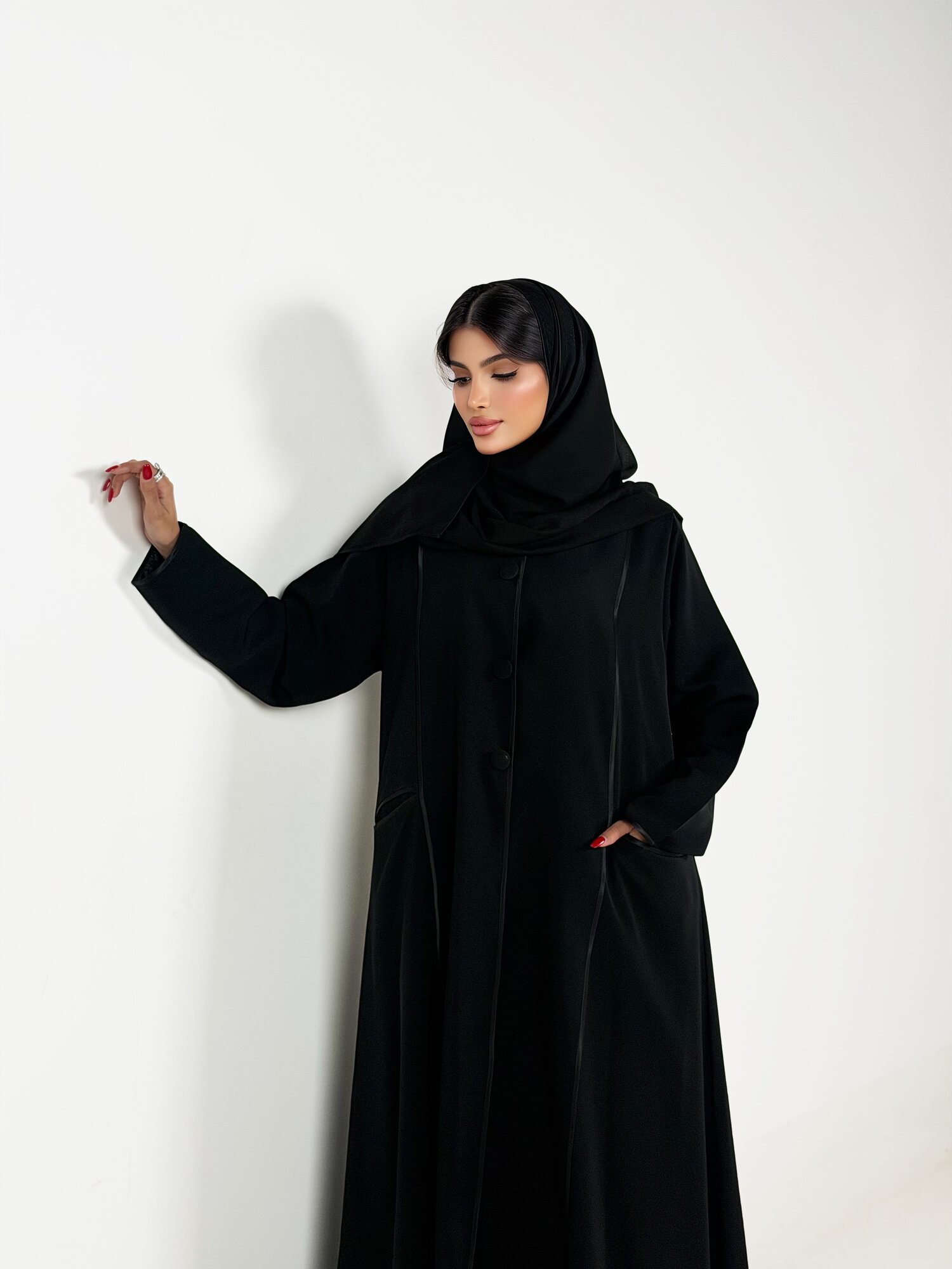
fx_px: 1760
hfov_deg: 30.3
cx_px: 476
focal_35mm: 48
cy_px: 634
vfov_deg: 39.7
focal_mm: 6.76
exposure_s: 1/216
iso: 50
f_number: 1.78
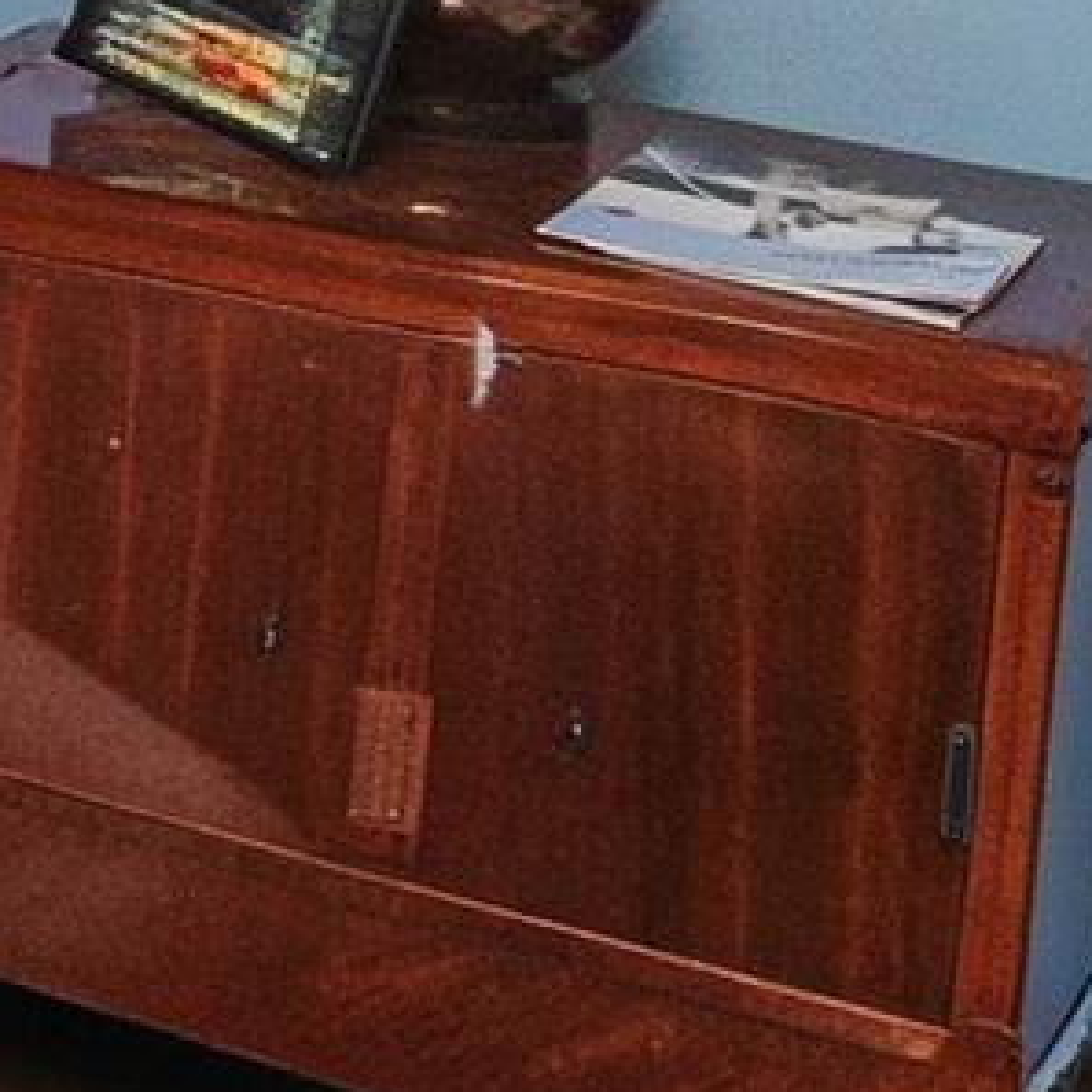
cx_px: -2302
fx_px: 3141
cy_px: -331
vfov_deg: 18.4
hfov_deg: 11.0
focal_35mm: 88
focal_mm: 10
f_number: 5.6
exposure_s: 1/60
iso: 2000
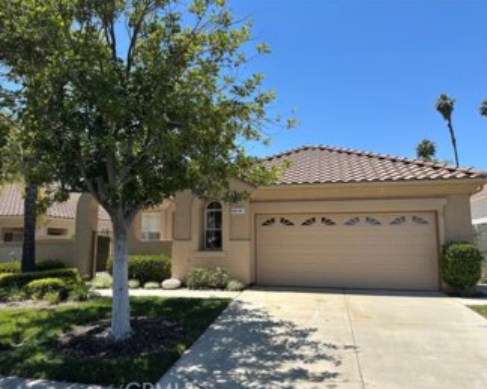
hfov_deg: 65.9
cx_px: 224
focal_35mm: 26
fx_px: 375
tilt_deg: +4.7
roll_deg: -0.7
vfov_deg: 54.9
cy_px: 200
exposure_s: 1/3356
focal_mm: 6.86
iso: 80
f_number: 1.78
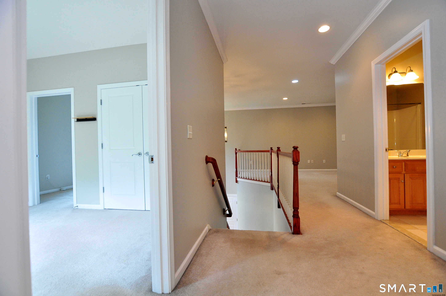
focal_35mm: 15
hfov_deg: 100.5
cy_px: 148
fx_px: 186
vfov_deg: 77.2
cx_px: 223
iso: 800
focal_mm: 10
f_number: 4.5
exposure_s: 1/40
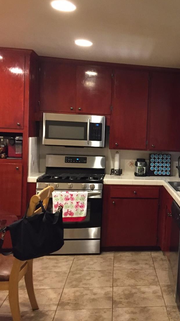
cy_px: 158
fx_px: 365
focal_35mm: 43
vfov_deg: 47.4
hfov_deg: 26.1
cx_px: 185
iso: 250
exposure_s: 1/24
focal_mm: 4.15
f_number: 2.2
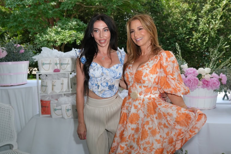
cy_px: 78
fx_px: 218
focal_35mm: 34
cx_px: 118
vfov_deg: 38.9
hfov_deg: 55.8
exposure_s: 1/250
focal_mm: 22.3
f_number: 4.5
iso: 200
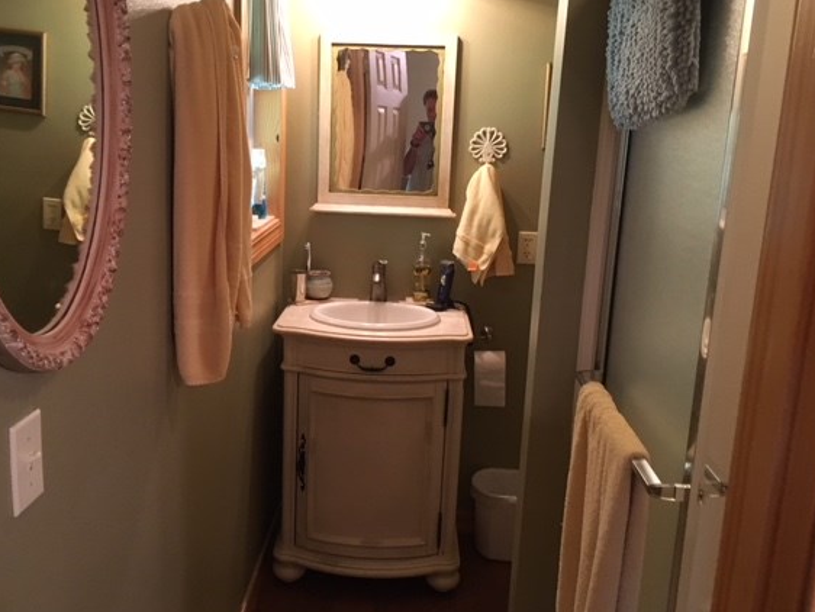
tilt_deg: -13.0
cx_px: 365
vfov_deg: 43.0
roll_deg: -3.2
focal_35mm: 33
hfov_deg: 55.2
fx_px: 777
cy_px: 300
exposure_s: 1/30
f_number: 2.2
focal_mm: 4.15
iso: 200
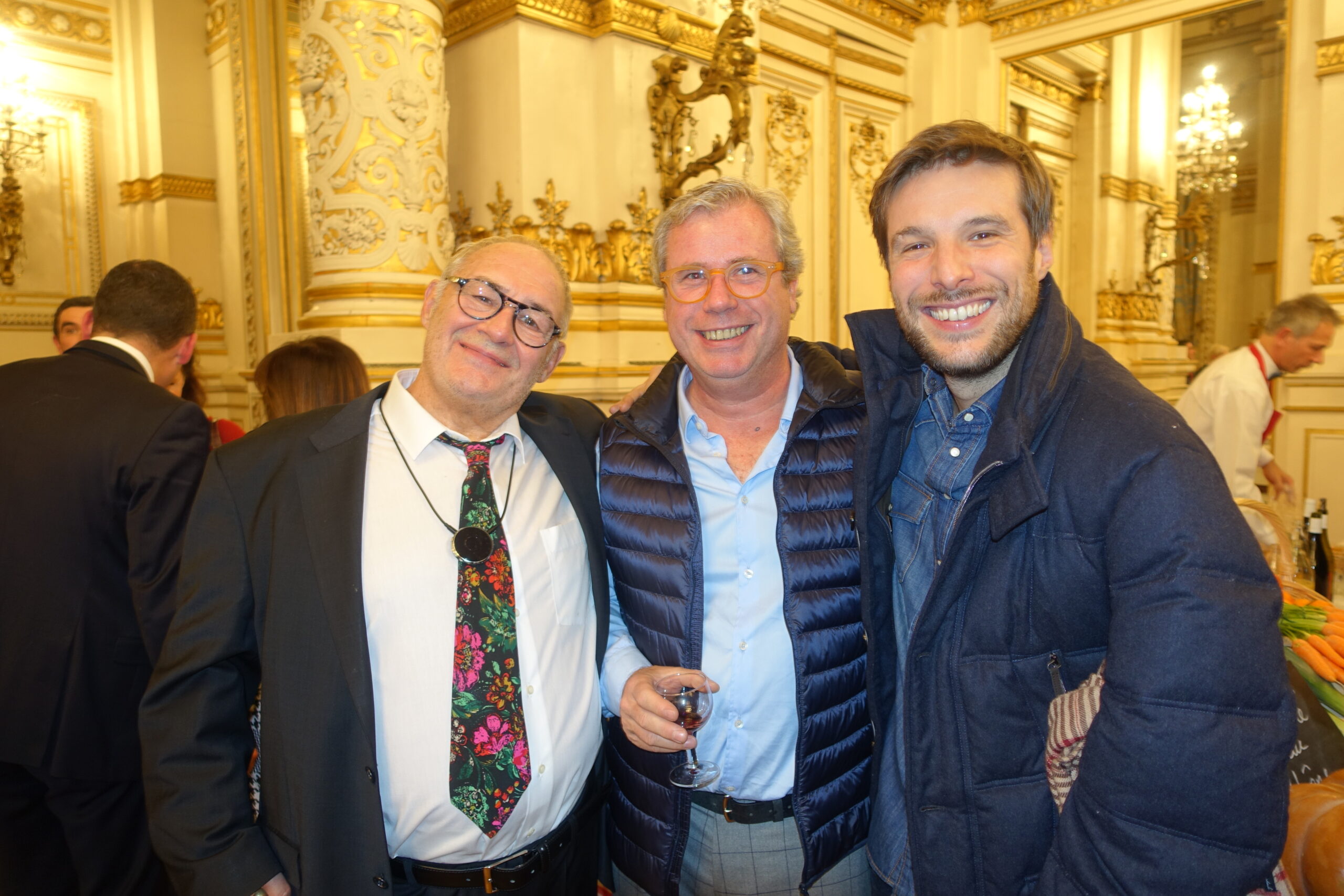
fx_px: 896
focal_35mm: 24
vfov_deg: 53.1
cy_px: 448
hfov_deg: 73.7
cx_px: 672
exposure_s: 1/30
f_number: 1.8
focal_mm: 8.8
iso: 125
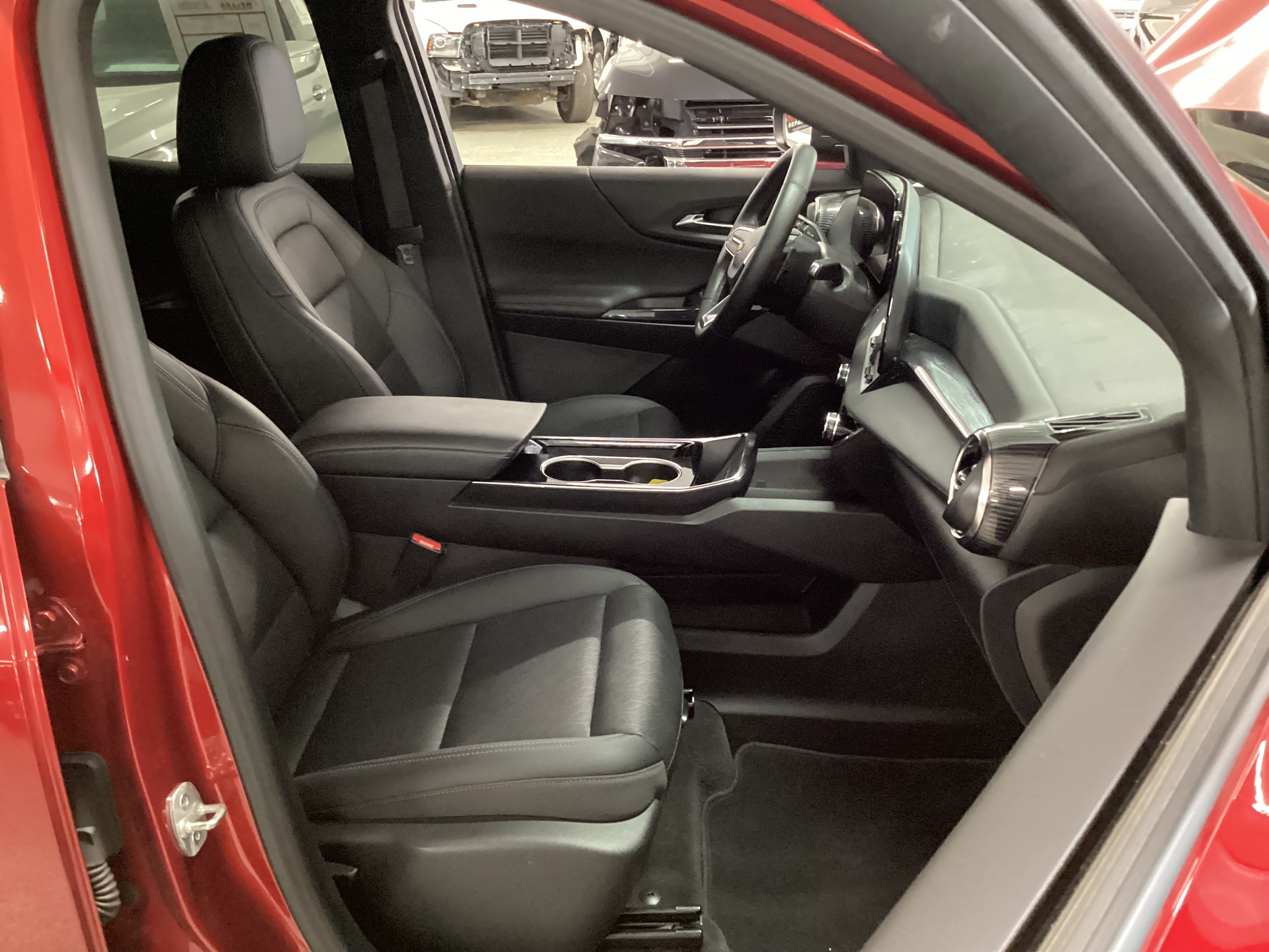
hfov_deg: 58.4
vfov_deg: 45.4
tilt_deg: -25.3
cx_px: 634
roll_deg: +1.5
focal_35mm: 31
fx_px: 1136
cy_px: 476
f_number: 2.4
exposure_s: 1/20
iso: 640
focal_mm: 3.3
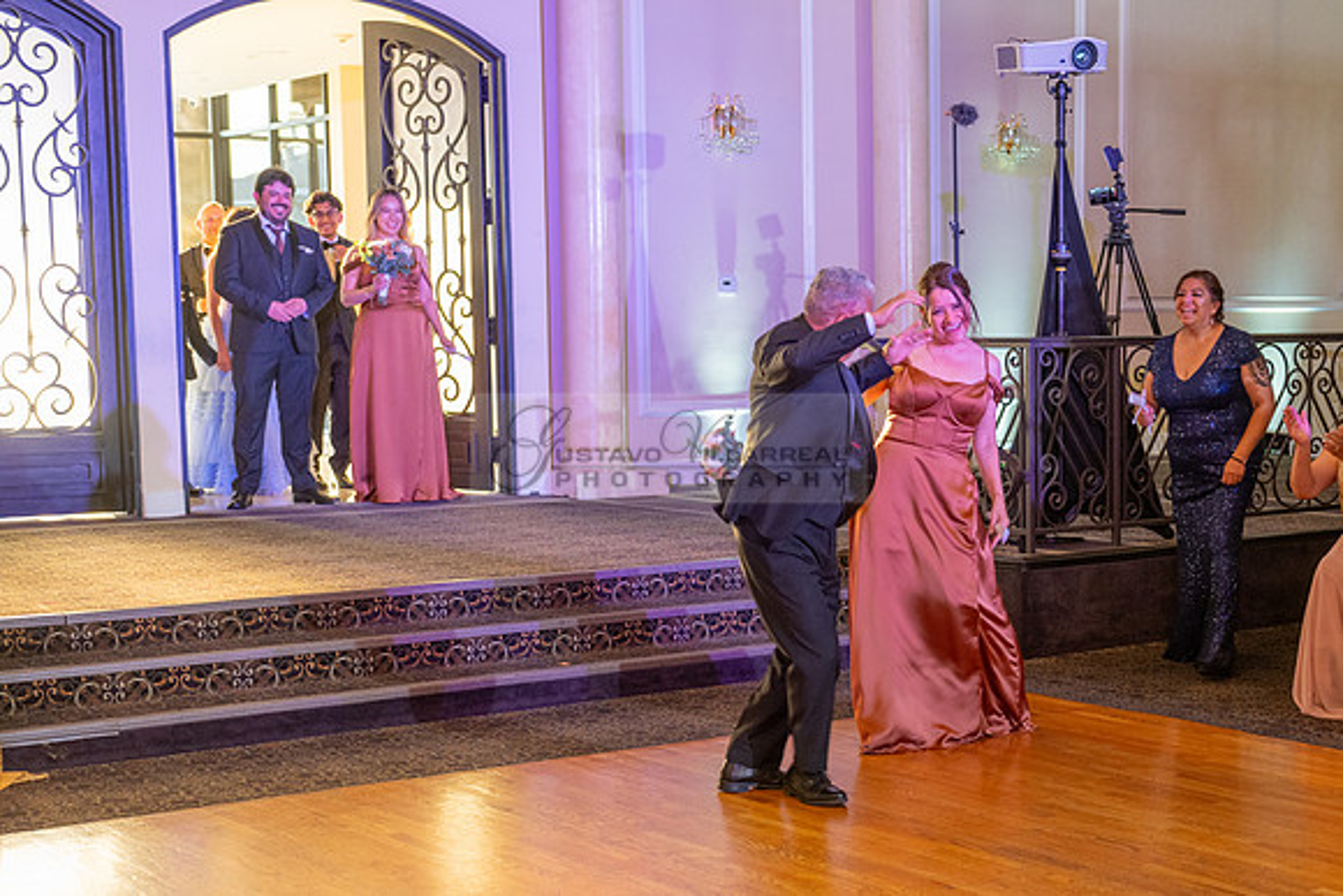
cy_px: 580
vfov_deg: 22.2
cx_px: 903
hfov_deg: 32.6
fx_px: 2273
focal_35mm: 61
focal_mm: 44
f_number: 4
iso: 800
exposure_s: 1/80
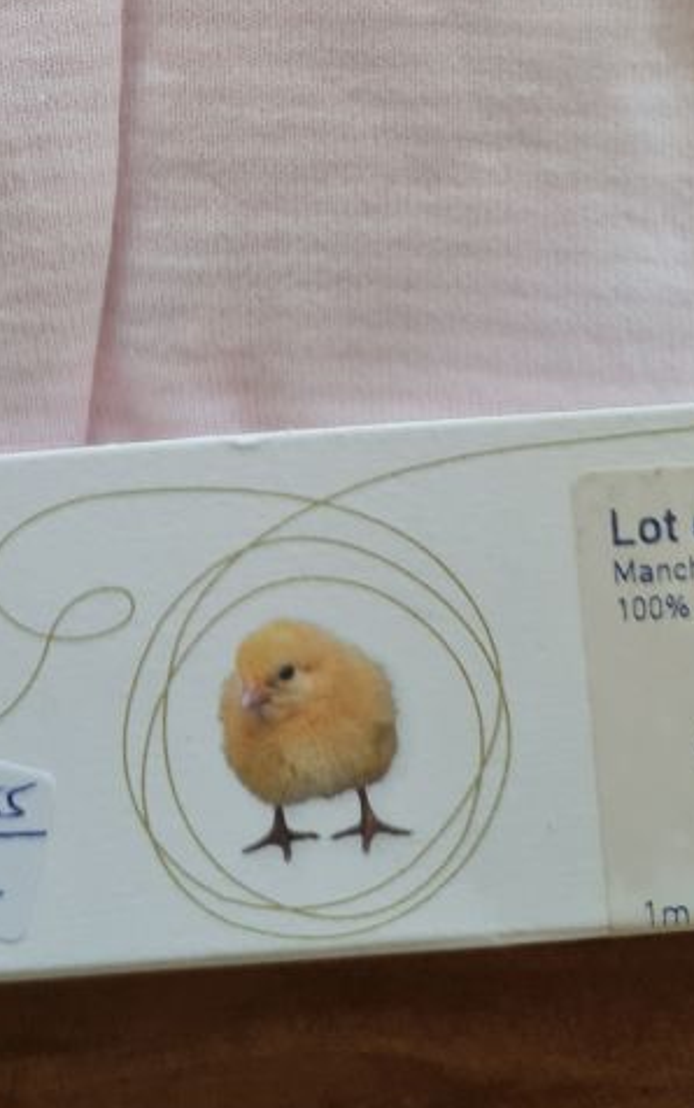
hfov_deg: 18.2
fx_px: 2116
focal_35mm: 70
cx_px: 31
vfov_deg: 25.9
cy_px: -258
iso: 250
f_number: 1.8
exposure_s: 1/100
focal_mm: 5.4
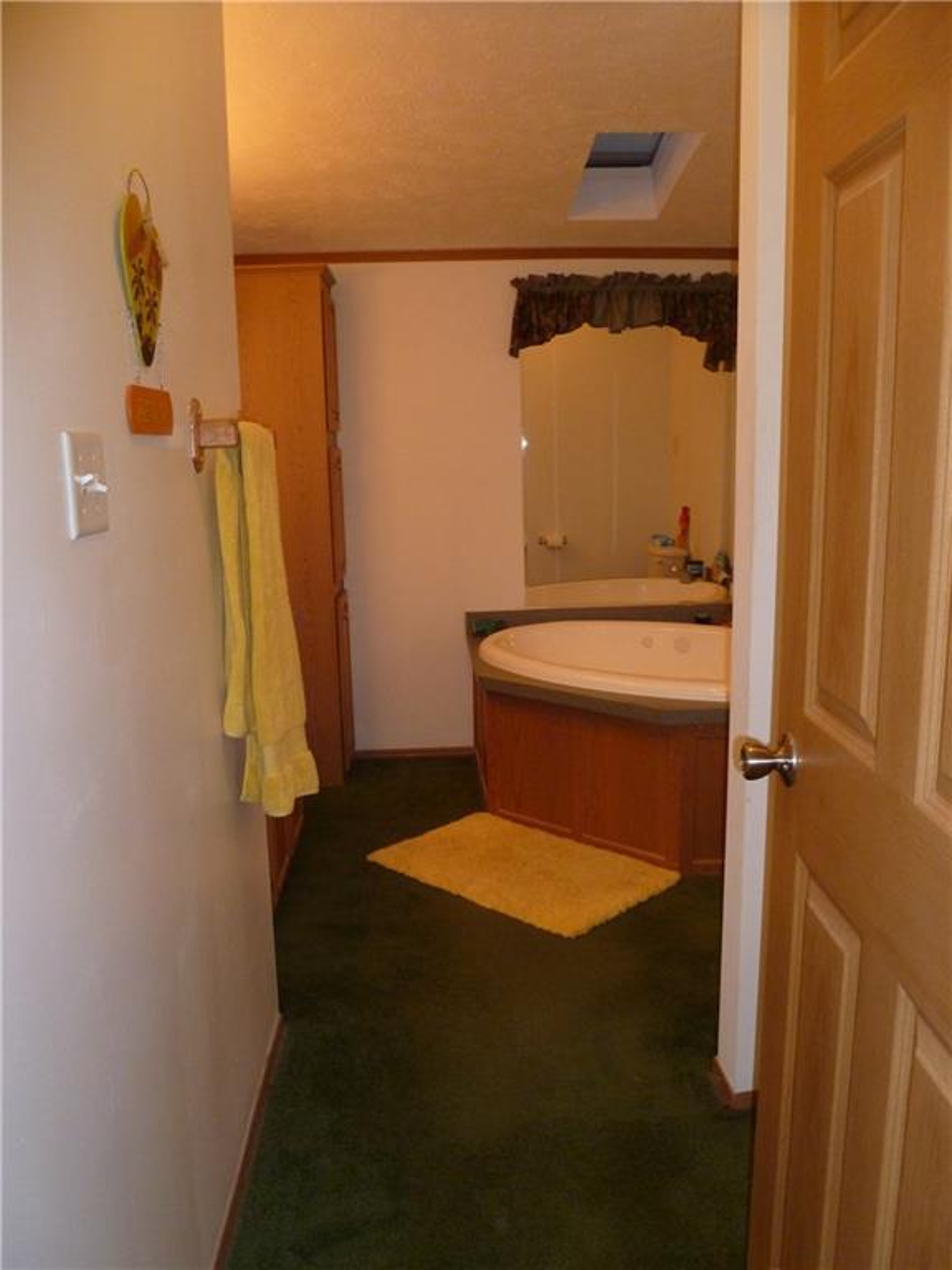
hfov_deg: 49.7
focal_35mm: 28
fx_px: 1027
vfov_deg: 63.4
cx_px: 476
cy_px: 635
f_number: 3.3
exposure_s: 1/30
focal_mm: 5
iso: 250
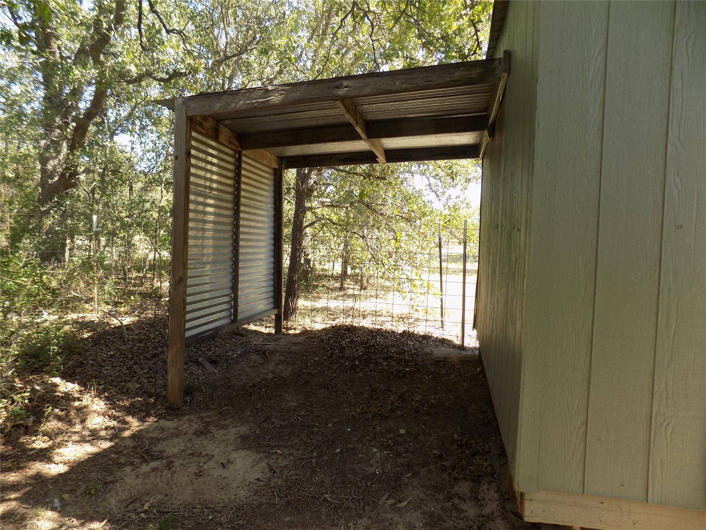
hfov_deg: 73.9
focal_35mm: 23
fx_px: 469
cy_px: 265
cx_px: 353
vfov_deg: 58.9
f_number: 3.1
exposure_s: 1/125
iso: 80
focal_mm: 4
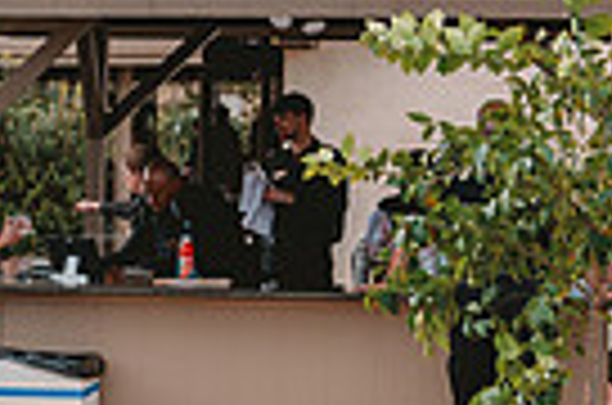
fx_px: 3189
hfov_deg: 10.2
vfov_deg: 7.3
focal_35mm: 188
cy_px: 108
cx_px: -562
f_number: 5.6
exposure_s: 1/200
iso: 50
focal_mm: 44
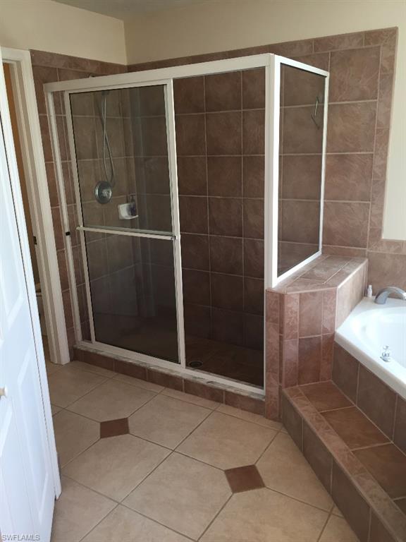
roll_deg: +3.0
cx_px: 203
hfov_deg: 48.2
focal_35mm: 29
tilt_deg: -16.7
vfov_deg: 61.7
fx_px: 454
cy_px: 271
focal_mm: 4.15
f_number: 2.2
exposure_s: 1/30
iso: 32
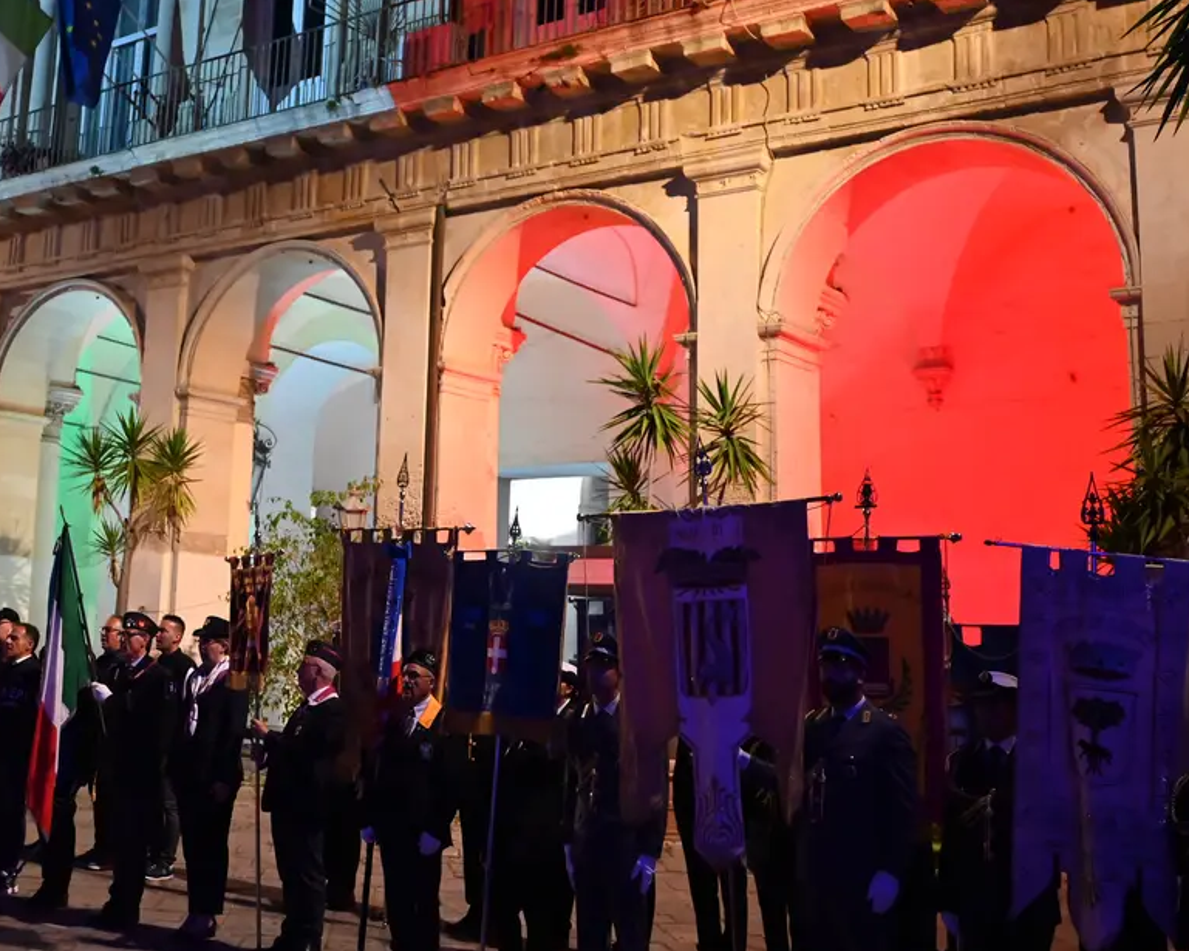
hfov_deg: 42.4
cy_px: 382
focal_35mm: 43
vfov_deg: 34.8
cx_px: 413
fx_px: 1513
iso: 3200
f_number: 4
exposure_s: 1/80
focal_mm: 24
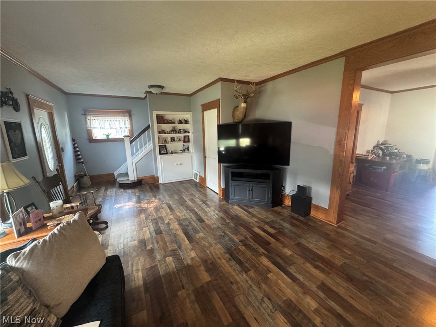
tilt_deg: -11.1
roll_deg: +1.7
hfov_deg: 102.1
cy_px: 164
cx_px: 218
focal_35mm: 14
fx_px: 176
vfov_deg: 85.7
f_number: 2.2
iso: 640
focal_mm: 2.22
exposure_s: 1/60
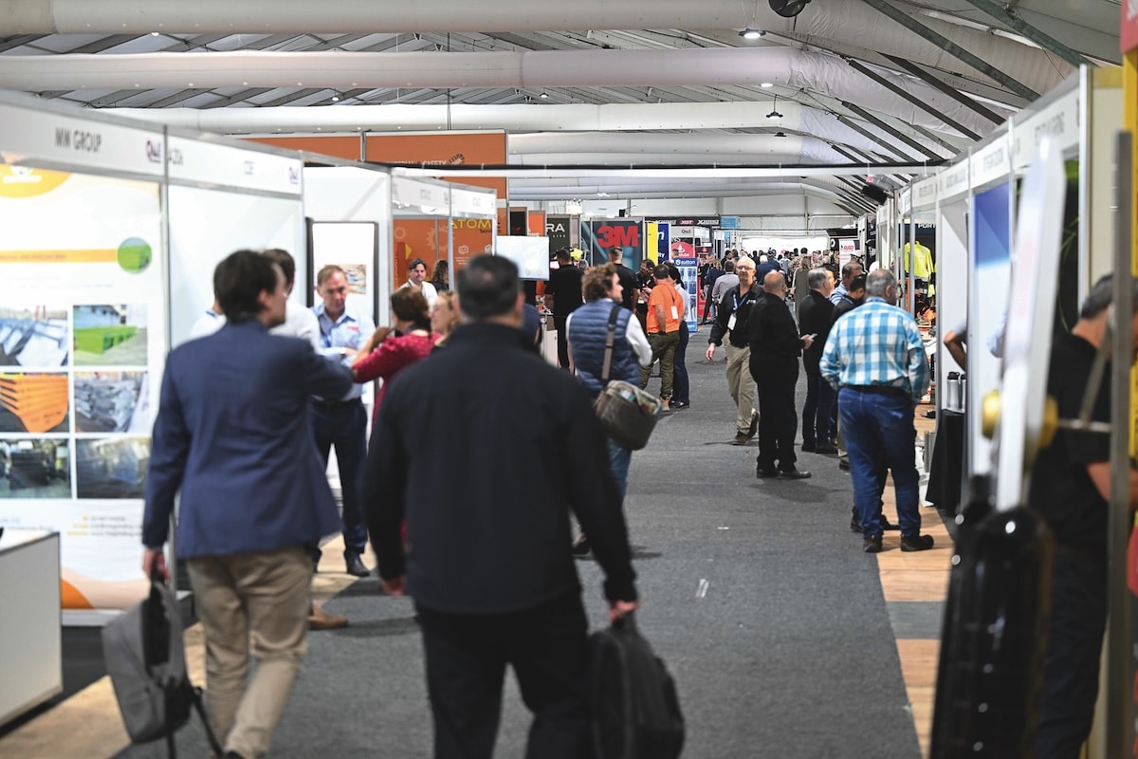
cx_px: 569
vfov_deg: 19.5
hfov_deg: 28.8
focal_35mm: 70
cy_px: 380
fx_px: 2213
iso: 1600
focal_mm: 70
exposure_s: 1/160
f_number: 2.8
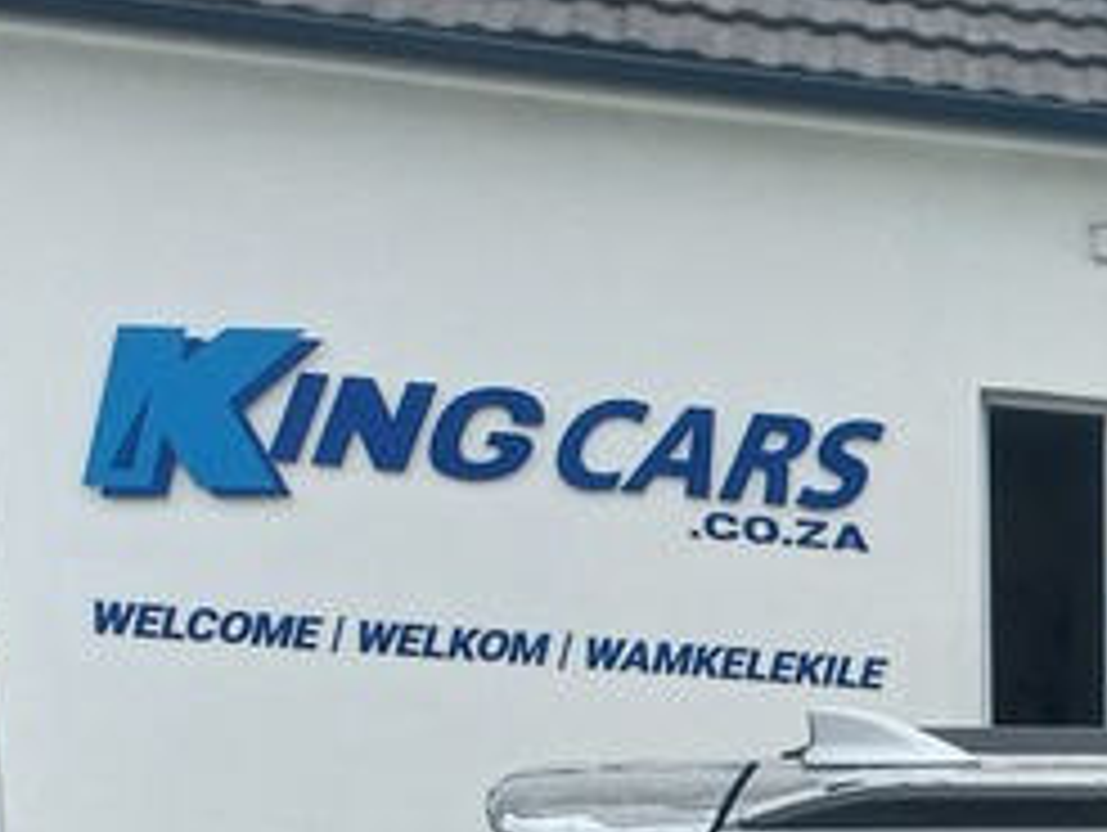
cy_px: 1565
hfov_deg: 16.3
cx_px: 1917
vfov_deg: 12.8
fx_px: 3329
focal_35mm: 104
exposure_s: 1/176
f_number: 1.8
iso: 25
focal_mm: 4.6
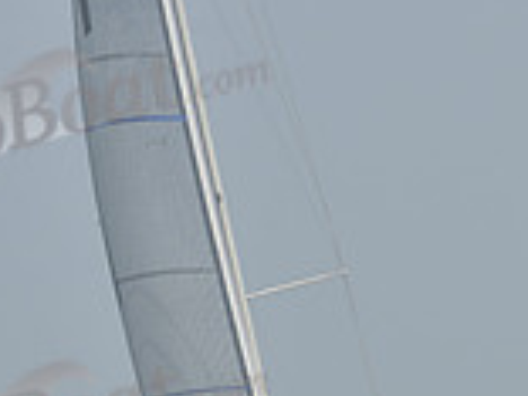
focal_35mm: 932
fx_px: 14216
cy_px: 560
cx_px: 447
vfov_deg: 1.6
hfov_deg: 2.1
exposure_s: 1/1000
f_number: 8
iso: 280
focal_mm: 260
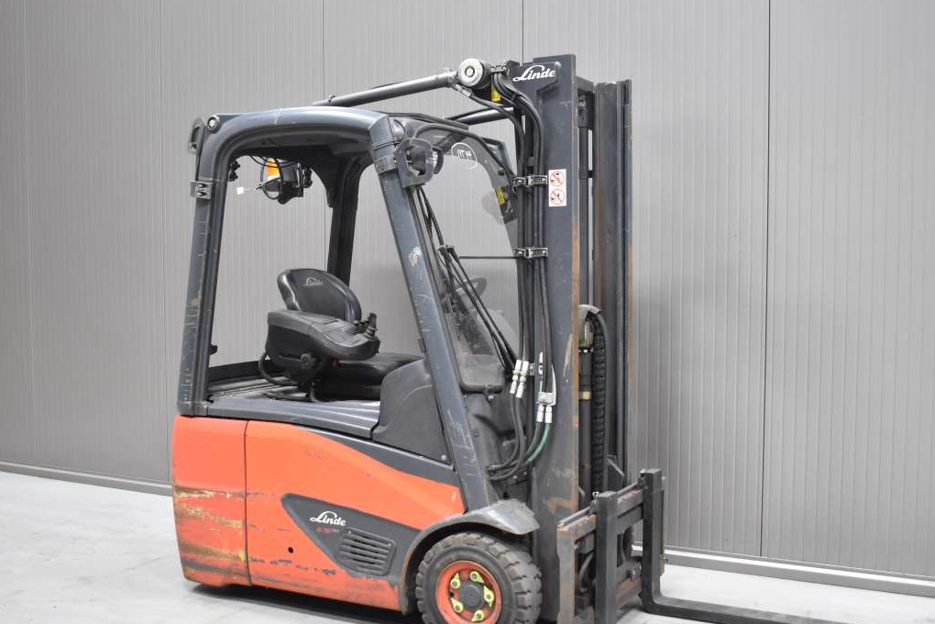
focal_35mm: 41
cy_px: 355
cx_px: 453
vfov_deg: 32.9
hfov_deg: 47.8
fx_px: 1054
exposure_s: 1/30
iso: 1600
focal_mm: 23
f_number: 4
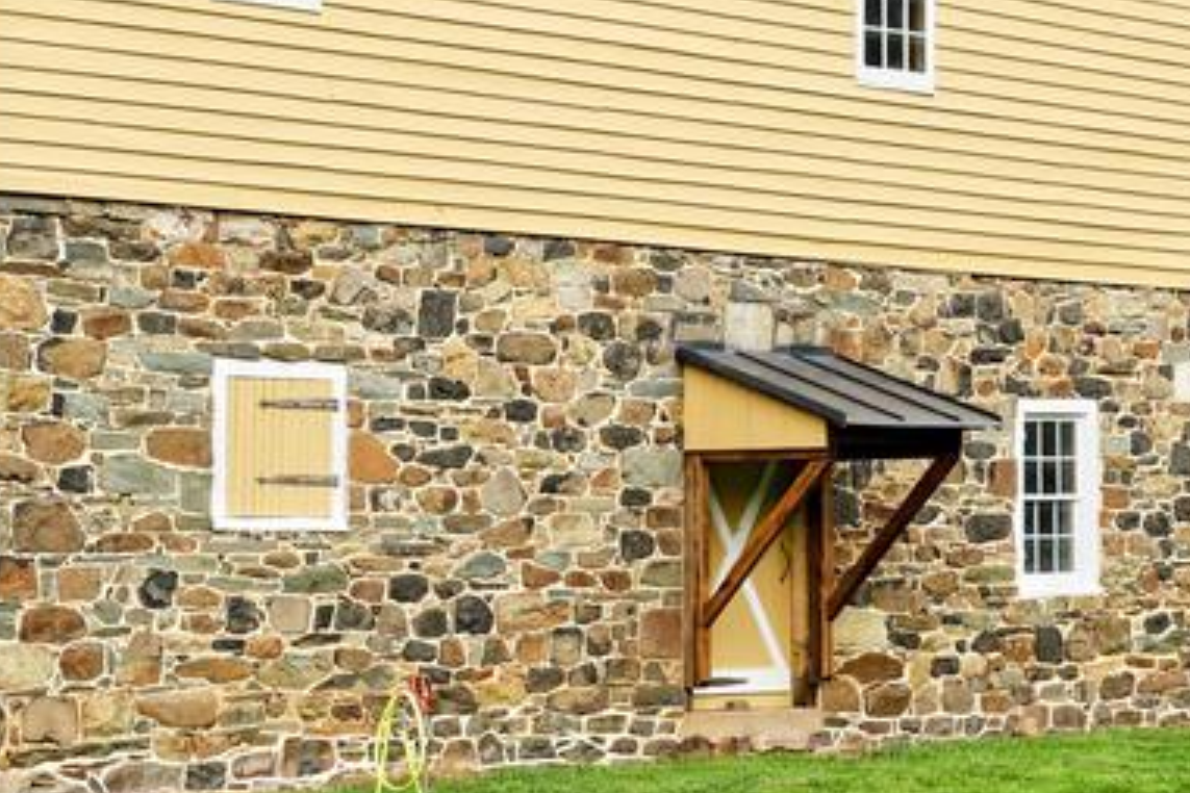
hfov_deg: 21.6
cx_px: 409
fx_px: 3107
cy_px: 95
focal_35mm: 94
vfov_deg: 14.4
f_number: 8
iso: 320
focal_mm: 35
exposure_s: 1/200
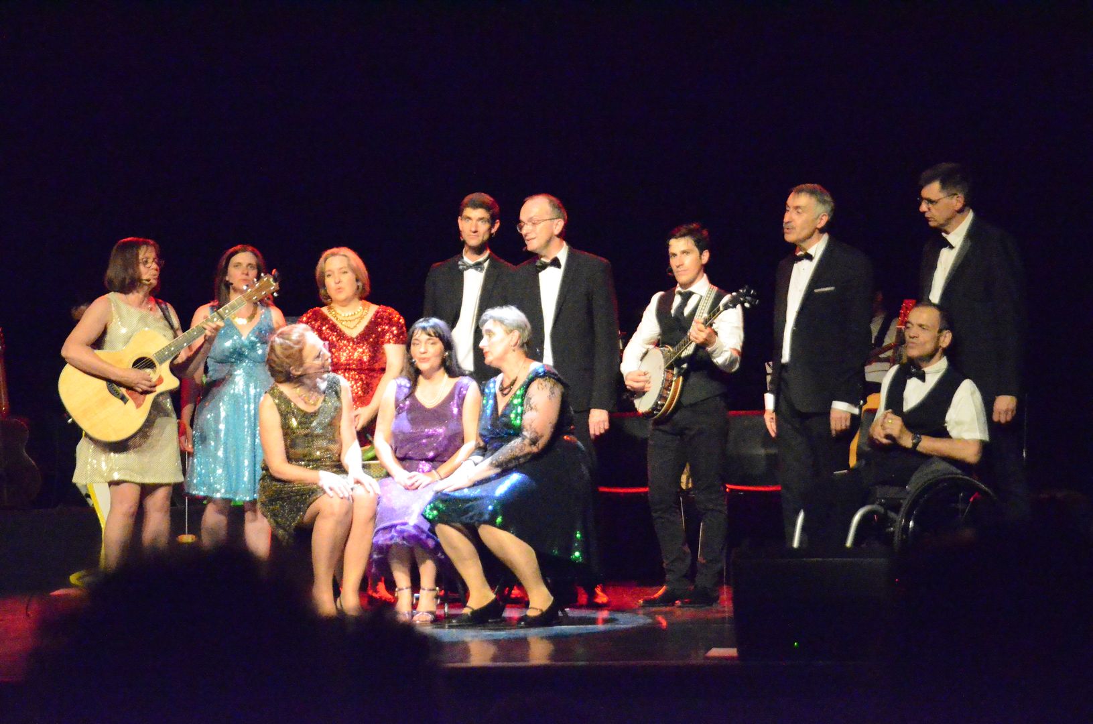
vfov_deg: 15.1
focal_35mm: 90
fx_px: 2727
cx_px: 546
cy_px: 362
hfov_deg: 22.7
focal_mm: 60
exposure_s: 1/400
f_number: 5
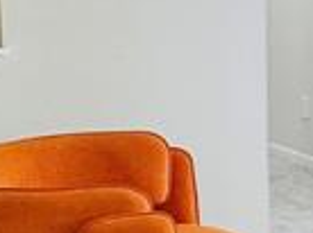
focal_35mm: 104
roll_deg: -3.7
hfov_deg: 13.7
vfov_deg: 14.1
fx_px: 939
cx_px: 746
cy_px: 63
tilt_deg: -8.4
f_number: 2.2
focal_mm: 2.22
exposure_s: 1/120
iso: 100
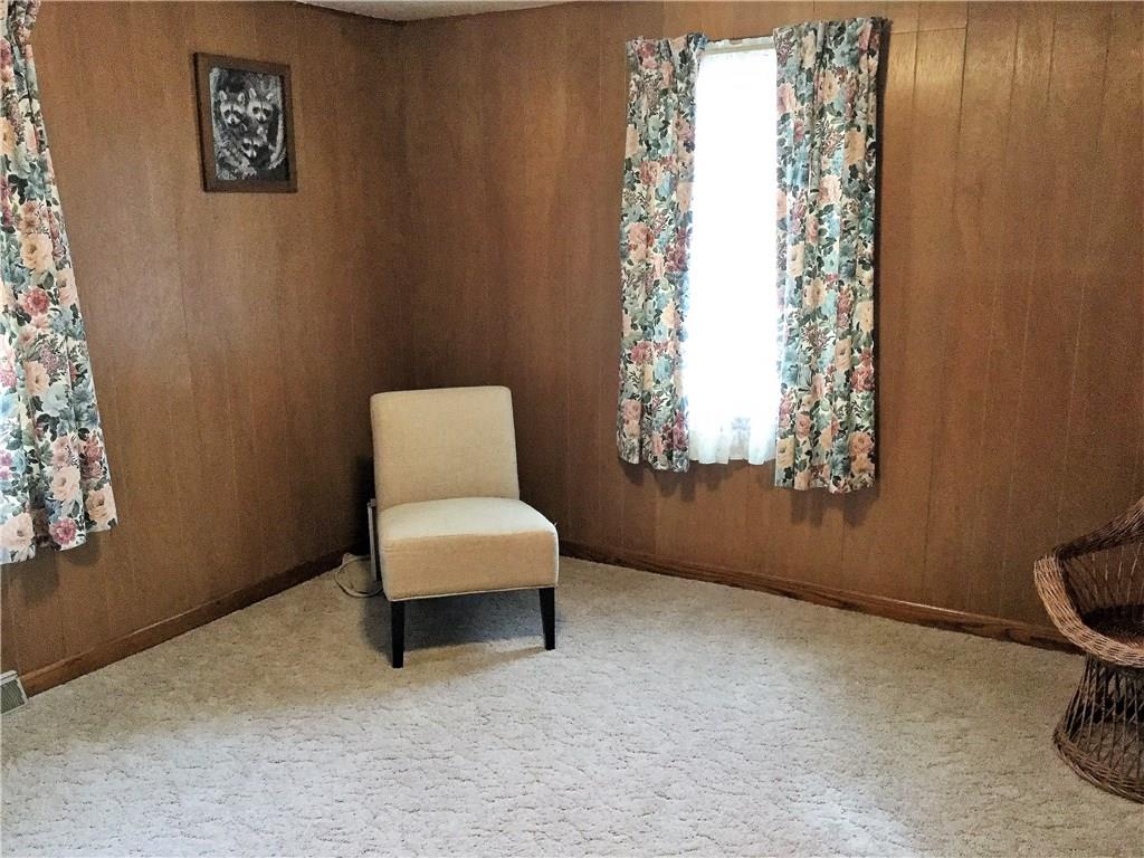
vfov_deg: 45.4
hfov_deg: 58.4
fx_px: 1024
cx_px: 572
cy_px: 429
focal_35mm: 31
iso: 200
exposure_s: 1/20
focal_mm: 3.3
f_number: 2.4
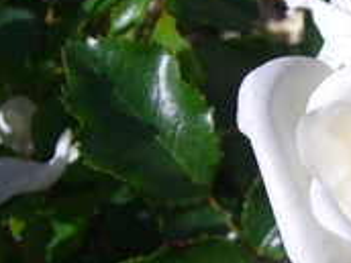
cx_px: 429
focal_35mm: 97
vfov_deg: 15.2
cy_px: 143
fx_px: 984
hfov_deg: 19.0
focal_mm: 7.9
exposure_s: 1/250
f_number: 8
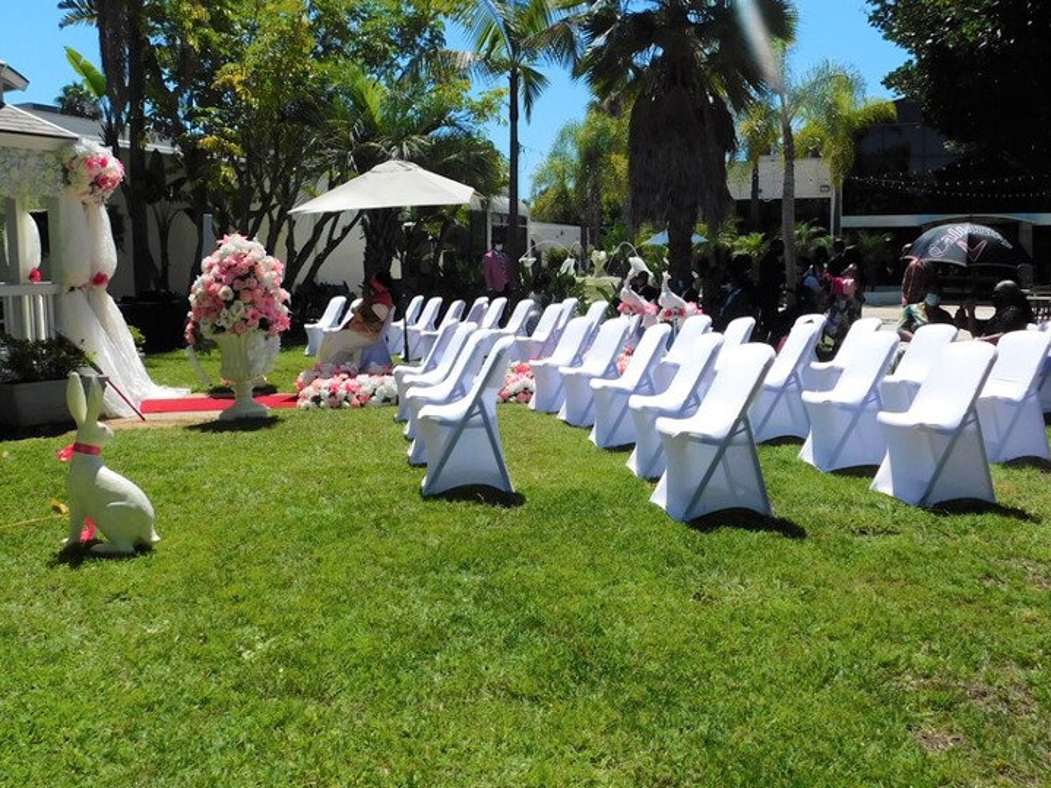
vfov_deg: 44.1
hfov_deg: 56.7
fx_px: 971
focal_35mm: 32
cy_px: 345
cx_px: 576
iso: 125
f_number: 6
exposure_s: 1/640
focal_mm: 4
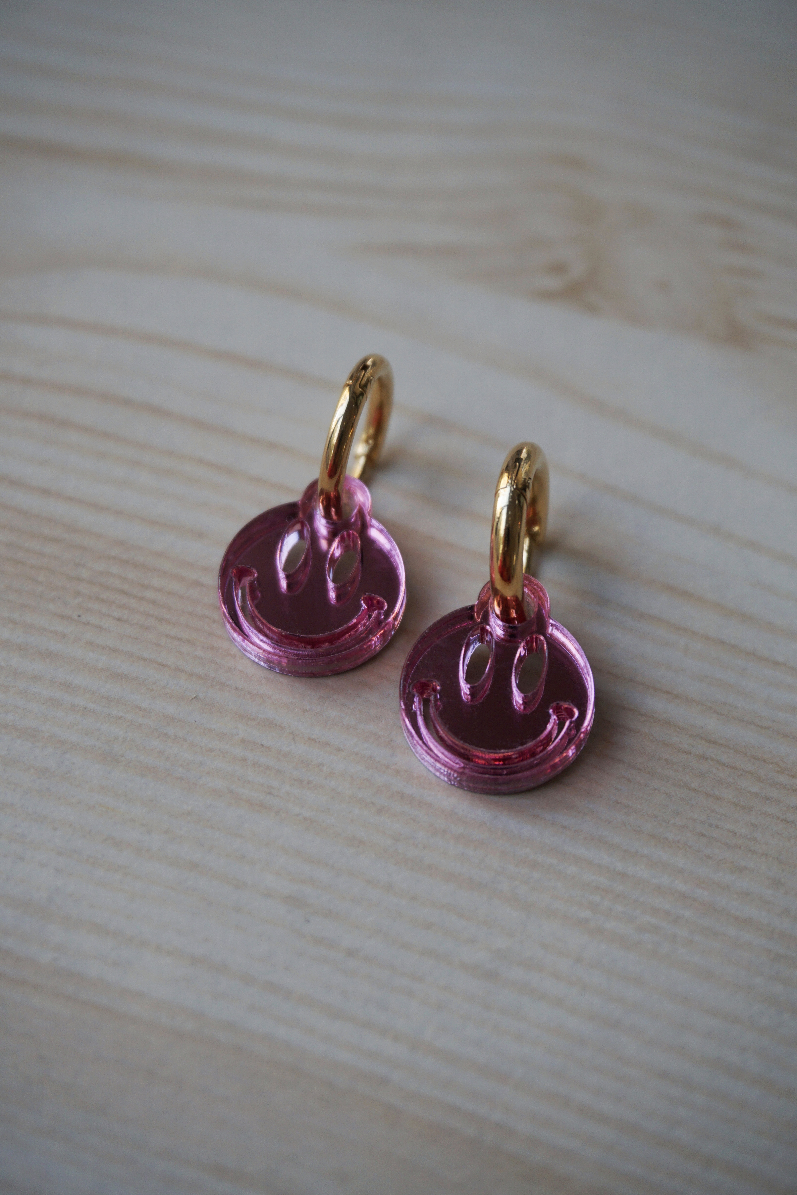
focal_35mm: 50
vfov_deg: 40.0
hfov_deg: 27.3
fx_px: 1644
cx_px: 398
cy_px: 598
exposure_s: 1/60
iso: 250
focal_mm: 33
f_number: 5
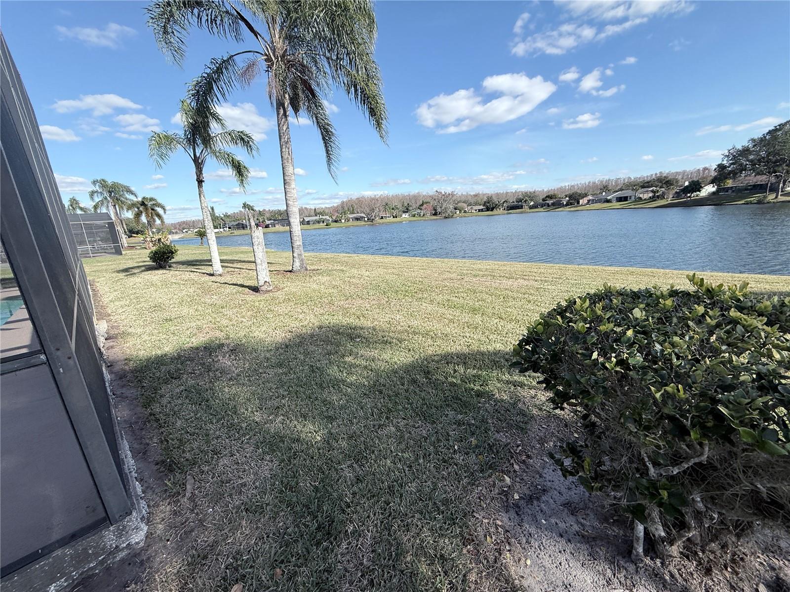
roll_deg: +4.0
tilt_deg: -14.7
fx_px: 320
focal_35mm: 14
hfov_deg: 102.1
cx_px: 395
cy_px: 296
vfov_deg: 85.7
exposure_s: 1/1698
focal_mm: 2.22
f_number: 2.2
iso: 50
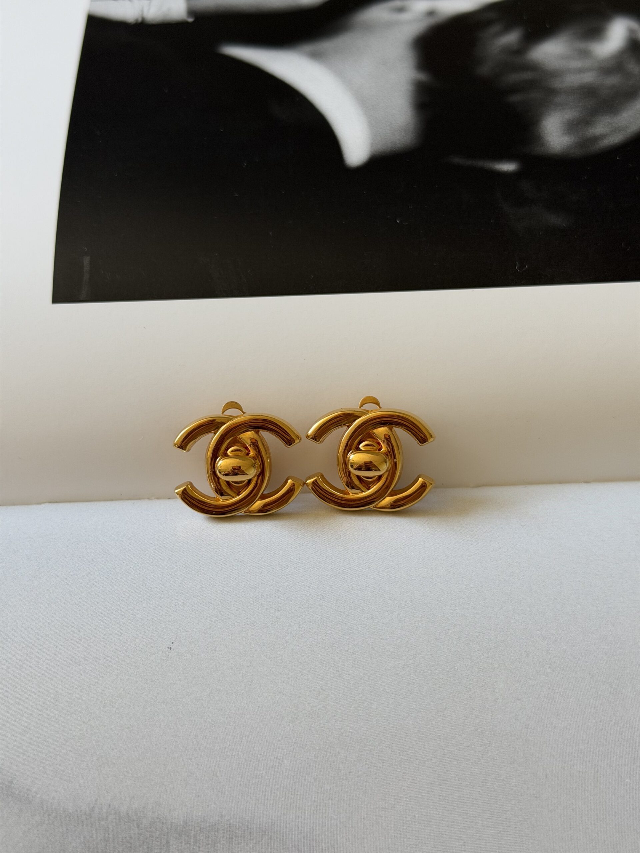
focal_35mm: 48
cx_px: 320
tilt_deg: -60.1
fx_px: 1183
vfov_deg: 39.7
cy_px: 426
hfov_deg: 30.3
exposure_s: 1/139
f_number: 1.78
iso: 50
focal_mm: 6.76
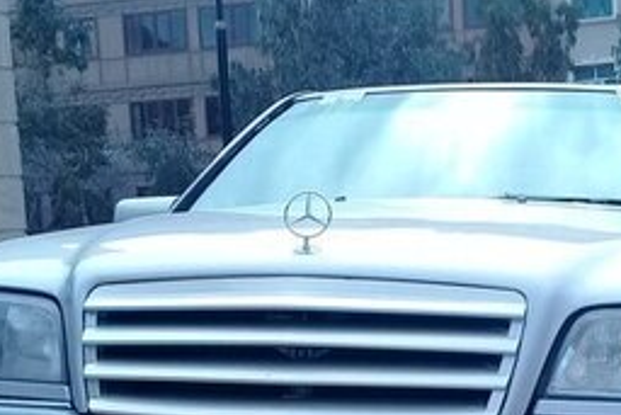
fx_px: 1432
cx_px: 434
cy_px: 474
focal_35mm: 83
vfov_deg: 15.9
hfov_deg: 24.3
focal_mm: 3.3
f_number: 2.2
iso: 64
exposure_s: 1/702
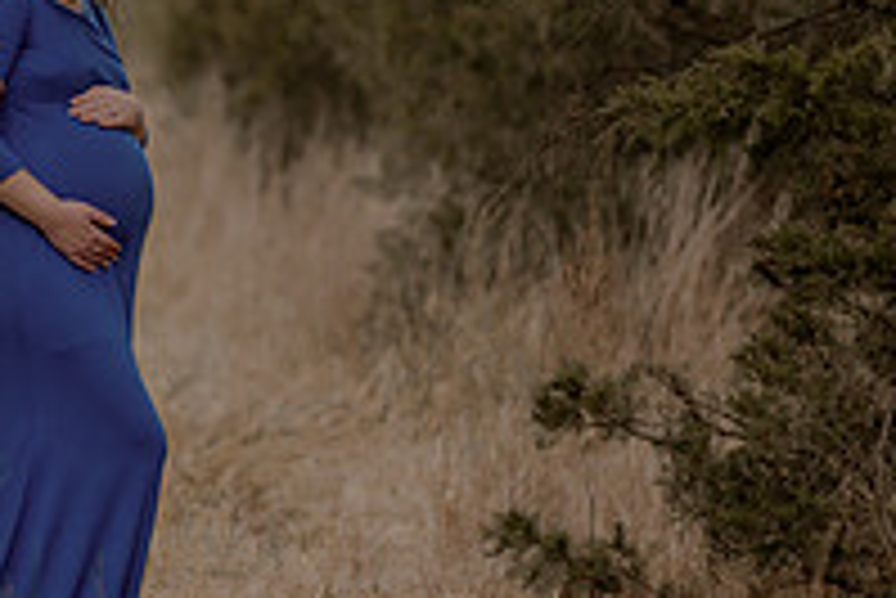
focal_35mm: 248
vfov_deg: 5.5
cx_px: -140
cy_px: 52
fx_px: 6177
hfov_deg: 8.2
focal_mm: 85
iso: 200
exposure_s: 1/1250
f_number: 1.4
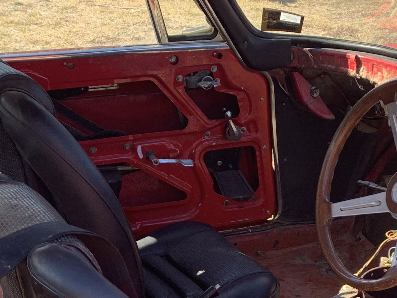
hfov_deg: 26.1
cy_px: 364
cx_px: 358
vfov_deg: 19.2
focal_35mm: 72
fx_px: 826
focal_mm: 4.25
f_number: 1.8
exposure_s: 1/203
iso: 25
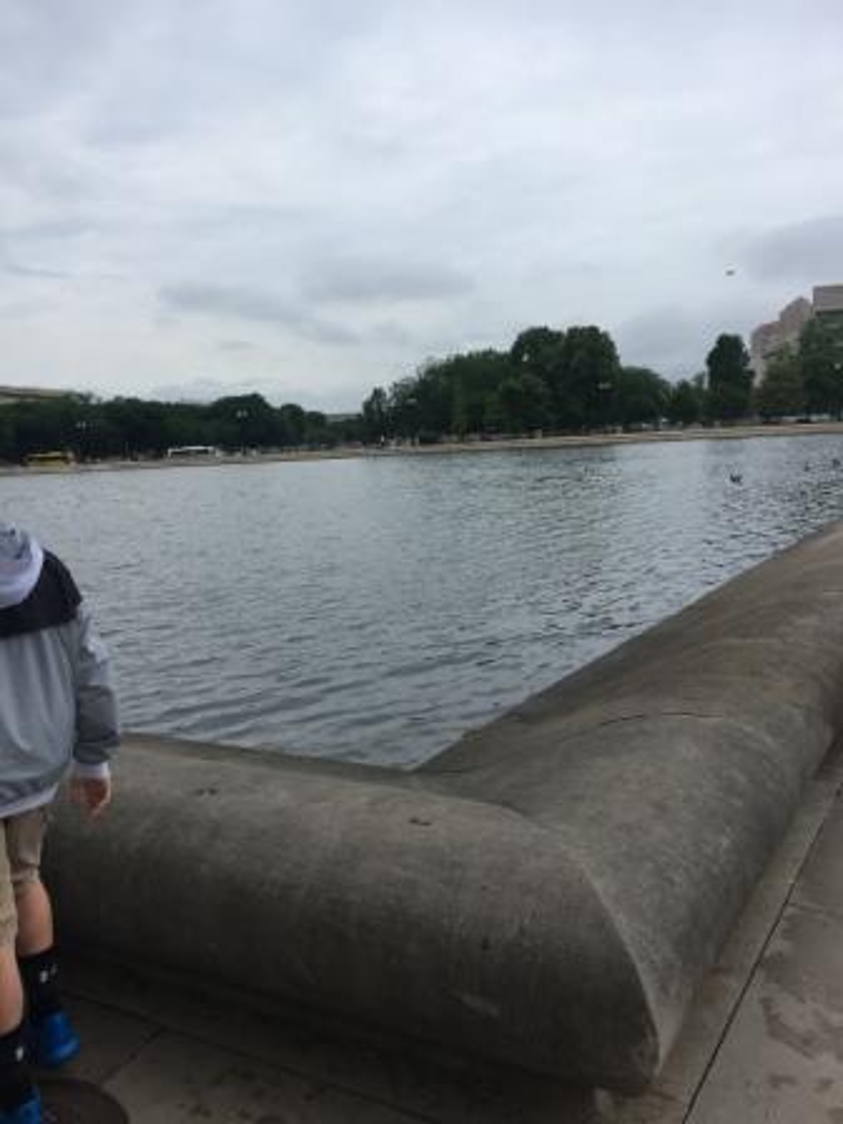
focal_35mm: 29
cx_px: 422
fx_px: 942
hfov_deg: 48.2
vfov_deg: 61.7
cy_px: 562
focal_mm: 4.15
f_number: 2.2
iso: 32
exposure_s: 1/2475
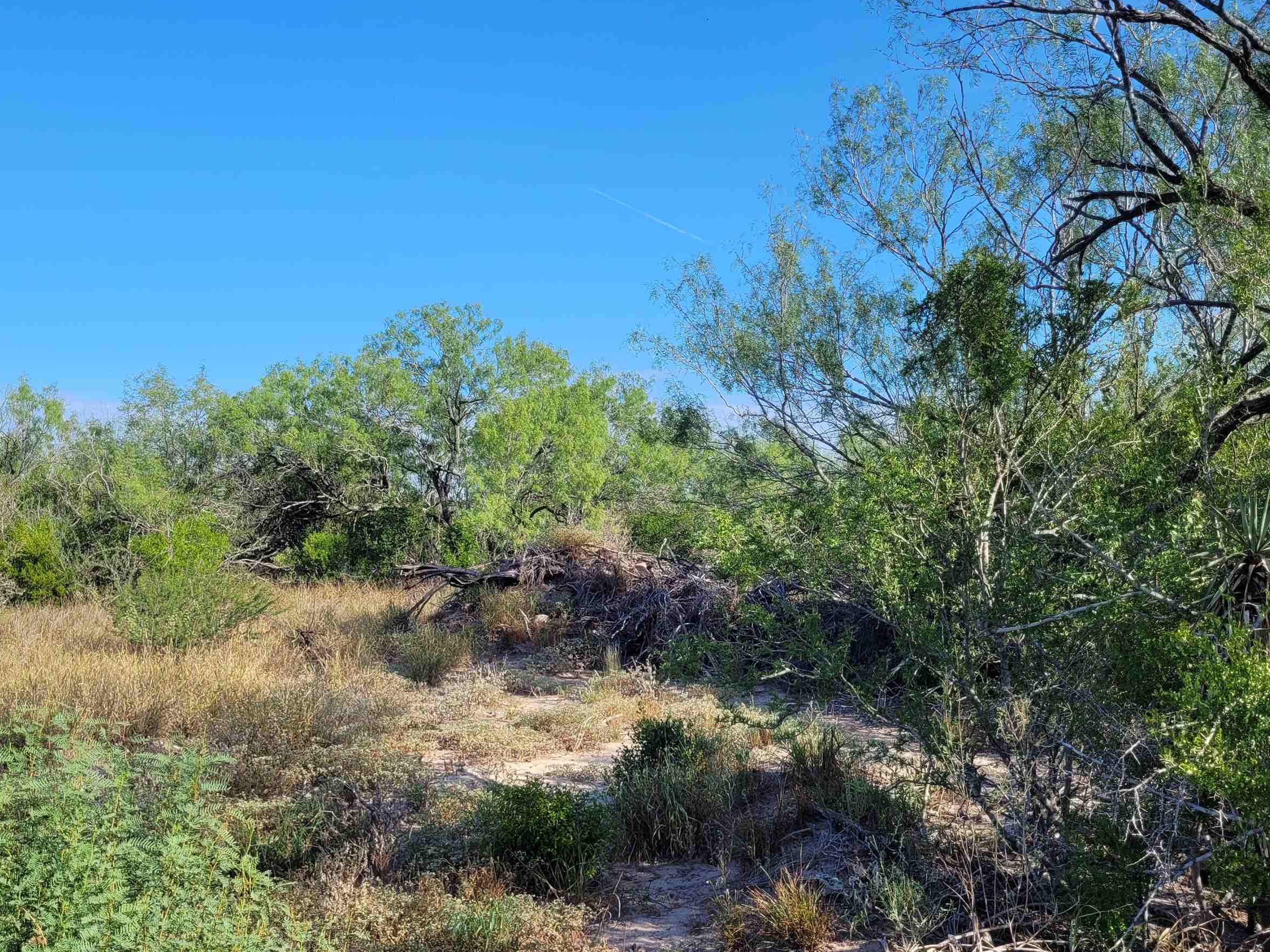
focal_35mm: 34
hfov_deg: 53.2
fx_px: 1247
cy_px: 447
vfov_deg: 41.8
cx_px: 454
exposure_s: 1/1550
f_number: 1.8
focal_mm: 5.4
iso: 40
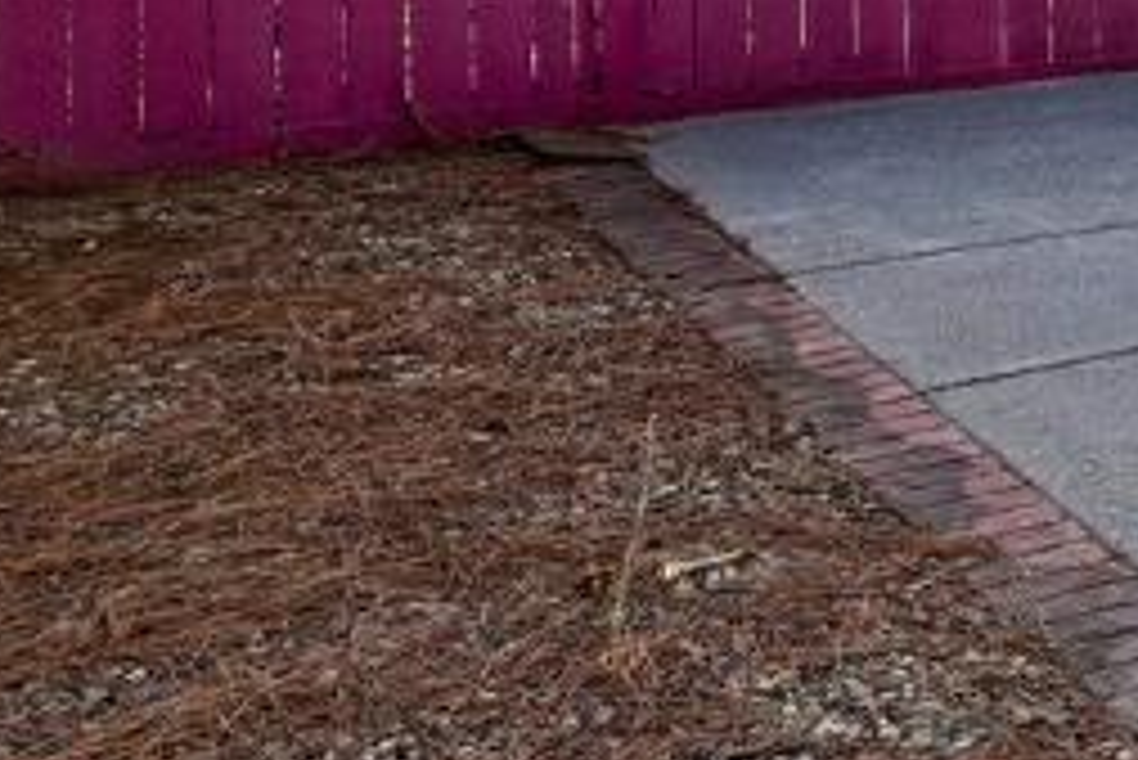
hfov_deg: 17.4
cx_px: 2294
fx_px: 2625
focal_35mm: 83
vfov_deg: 15.1
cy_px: -434
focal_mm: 14
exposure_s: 1/160
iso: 500
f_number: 9
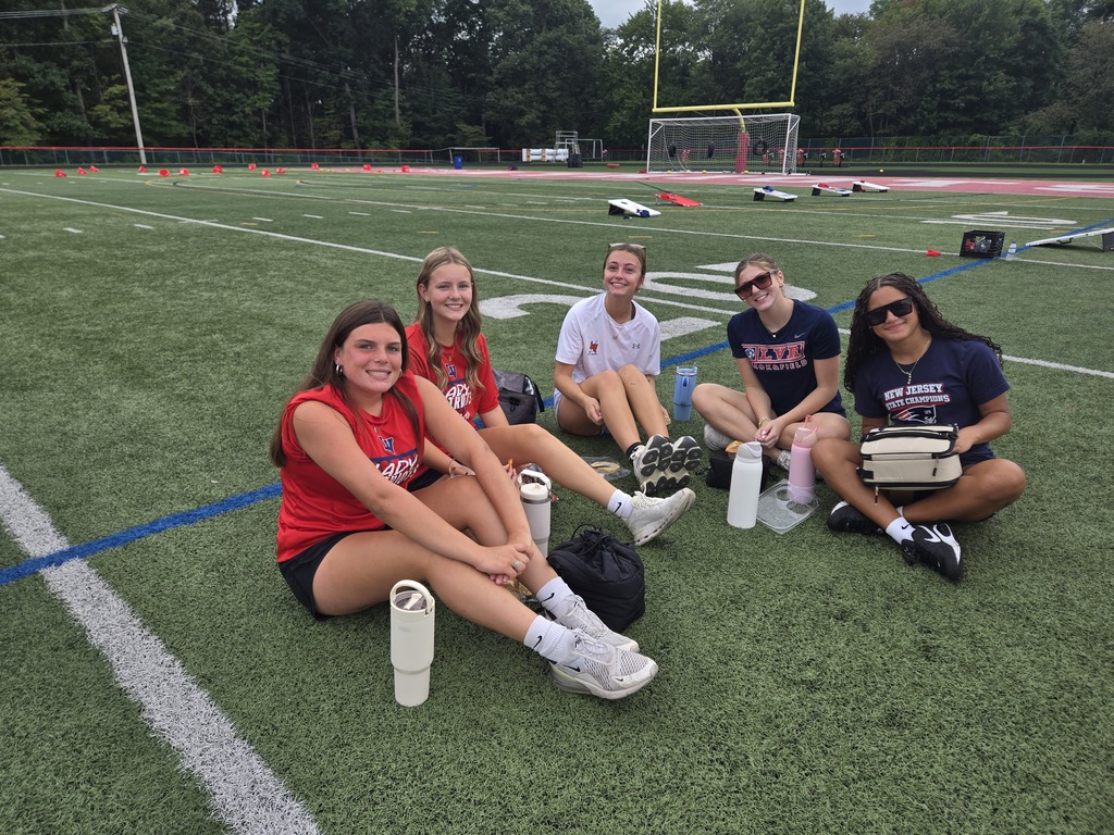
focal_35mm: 23
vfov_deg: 58.9
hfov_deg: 73.9
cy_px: 418
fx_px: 740
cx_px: 557
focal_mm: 5.4
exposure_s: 1/532
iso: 25
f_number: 1.8
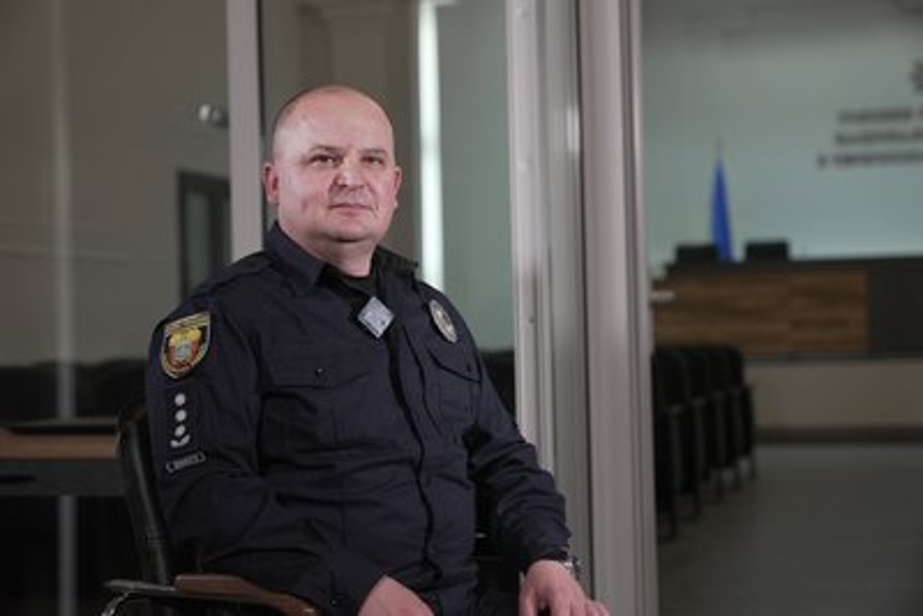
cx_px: 462
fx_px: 1795
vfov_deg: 19.5
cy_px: 308
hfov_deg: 28.8
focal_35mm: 70
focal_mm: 70
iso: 1000
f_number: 3.5
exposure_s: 1/160
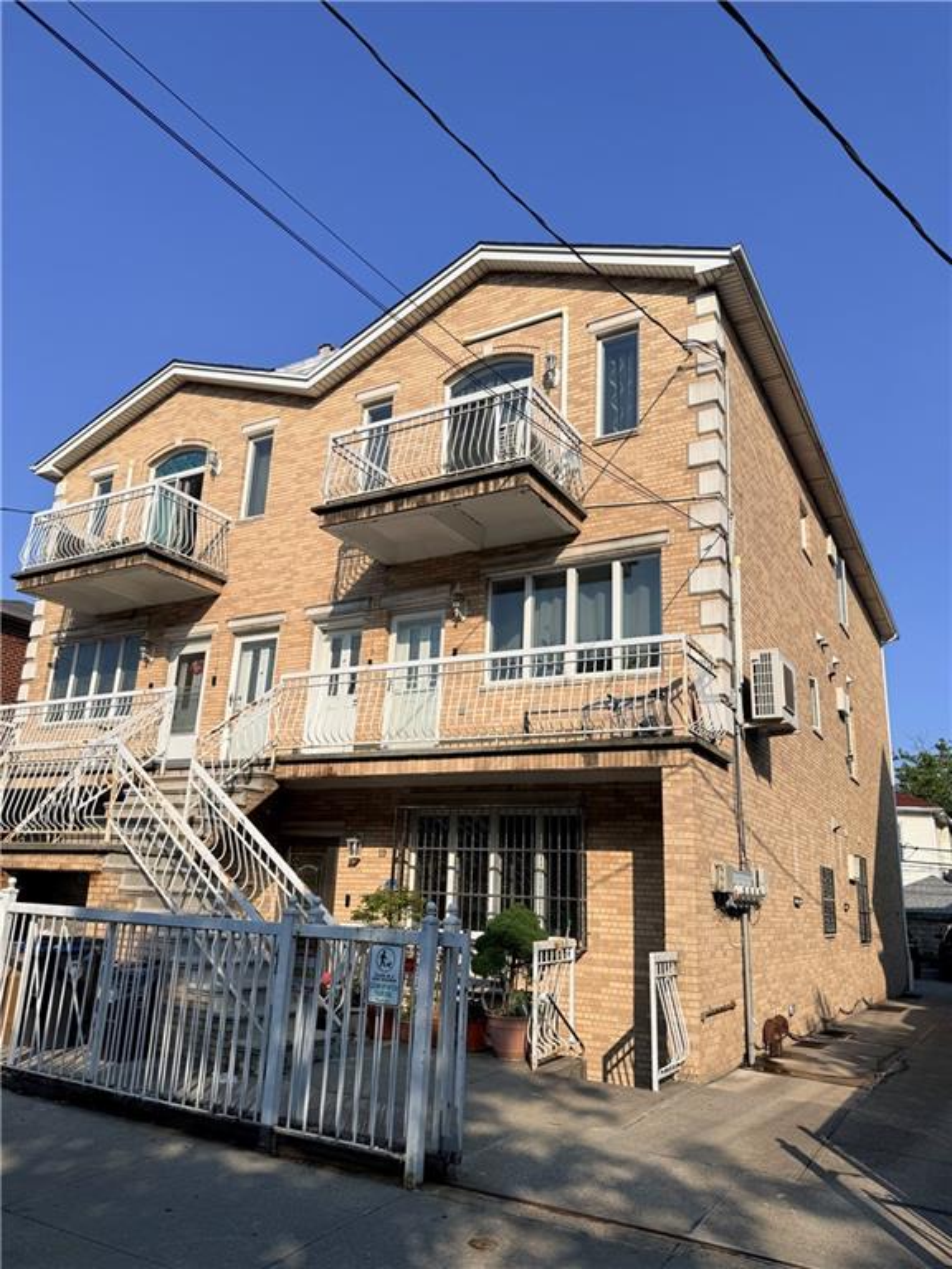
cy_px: 634
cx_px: 476
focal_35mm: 24
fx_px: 880
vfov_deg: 71.6
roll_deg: -2.0
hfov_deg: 56.8
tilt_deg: +16.7
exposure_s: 1/6173
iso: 80
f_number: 1.78
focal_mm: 6.76
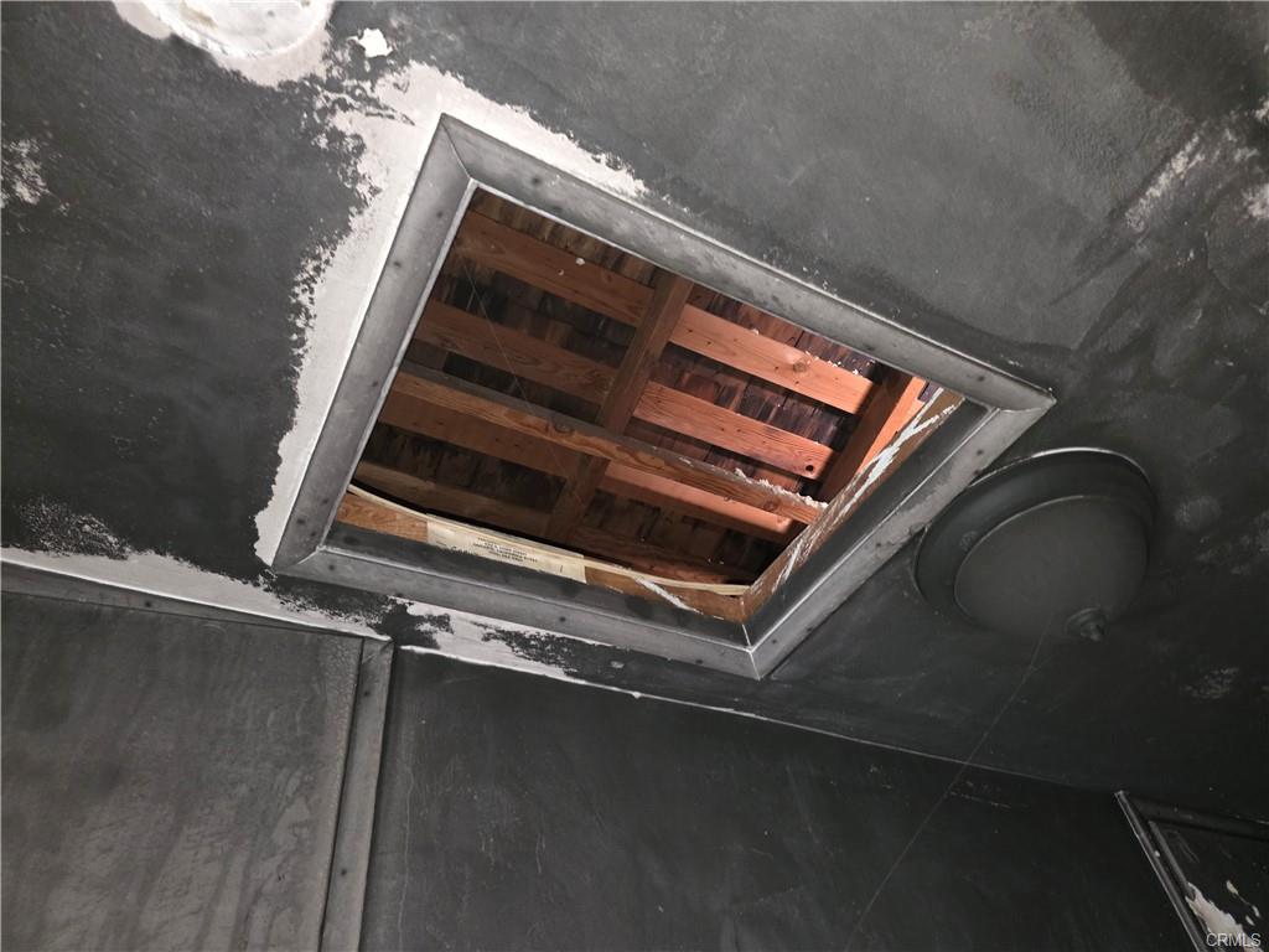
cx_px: 634
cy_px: 476
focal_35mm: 23
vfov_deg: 58.9
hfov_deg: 73.9
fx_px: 843
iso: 2500
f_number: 1.7
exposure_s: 1/12
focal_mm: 6.3
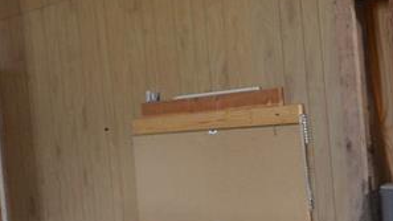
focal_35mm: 54
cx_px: 315
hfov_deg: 37.1
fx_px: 563
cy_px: 118
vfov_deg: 22.2
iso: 1250
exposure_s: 1/30
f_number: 3.5
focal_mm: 10
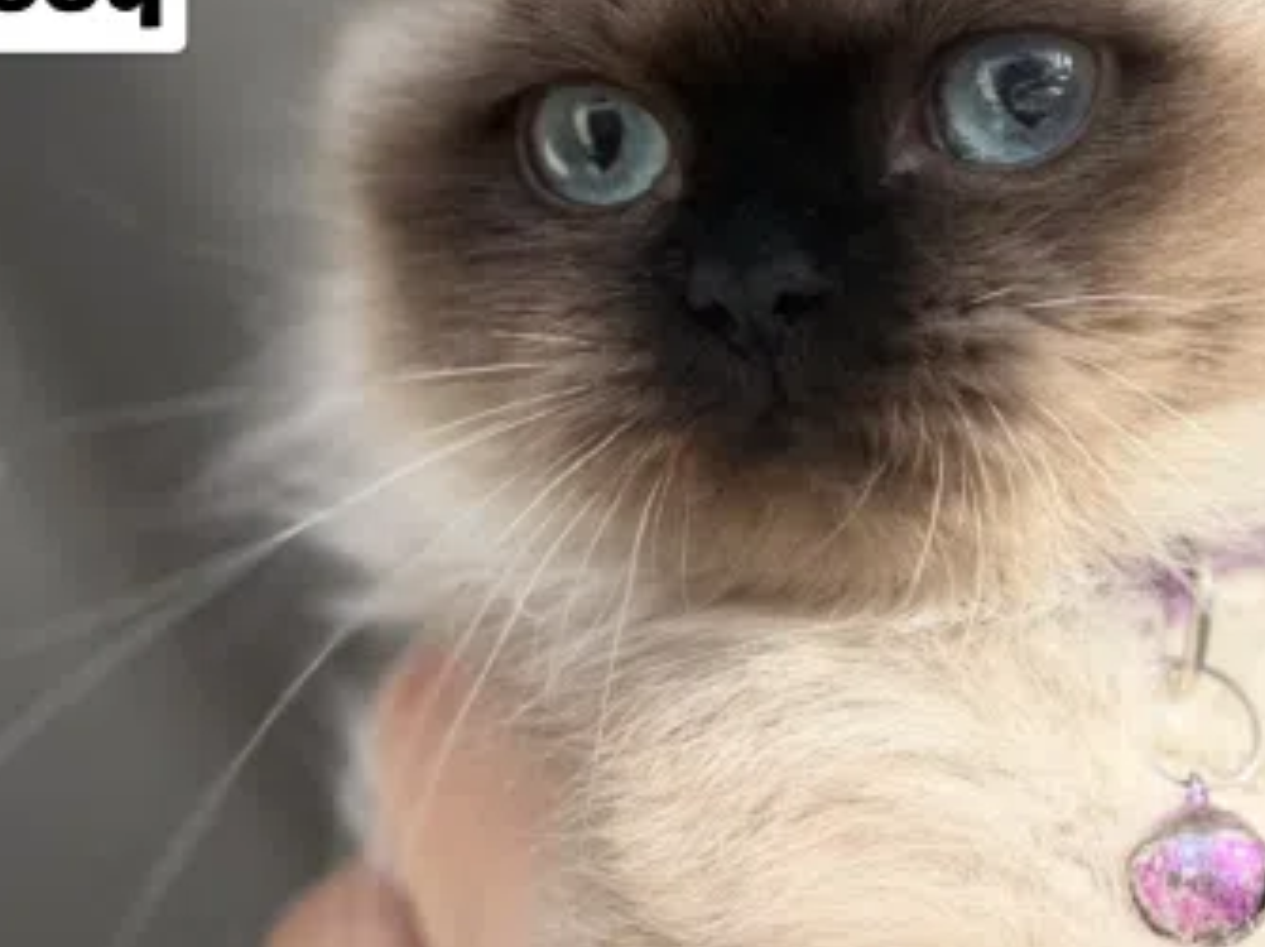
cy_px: 599
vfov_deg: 31.3
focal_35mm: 46
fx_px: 1680
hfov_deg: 41.1
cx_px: 757
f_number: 1.78
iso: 80
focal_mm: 6.76
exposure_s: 1/368
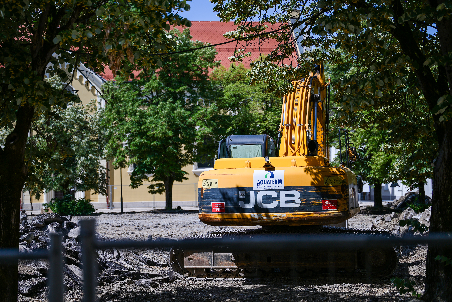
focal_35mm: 70
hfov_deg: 28.8
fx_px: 879
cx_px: 226
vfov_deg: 19.5
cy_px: 151
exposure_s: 1/2500
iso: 64
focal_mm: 70
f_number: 2.8
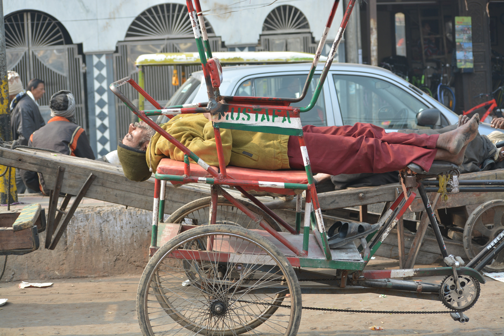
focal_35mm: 82
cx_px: 252
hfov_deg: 24.6
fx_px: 1155
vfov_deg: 16.6
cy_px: 168
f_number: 4.5
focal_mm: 55
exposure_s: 1/200
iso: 125
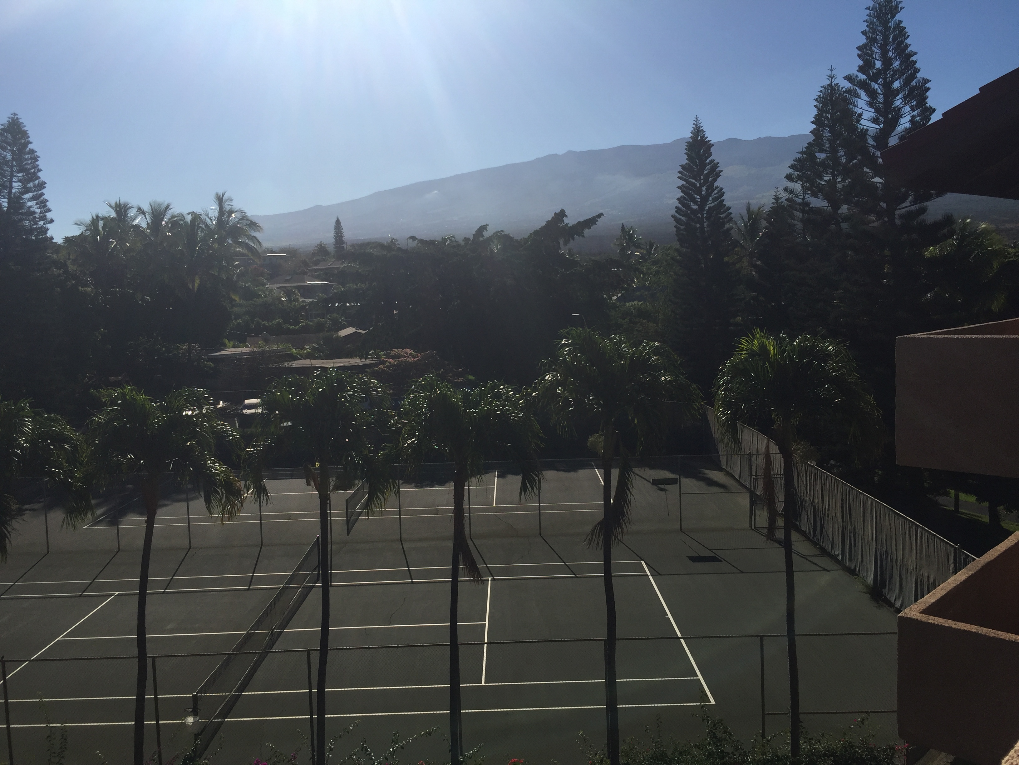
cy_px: 382
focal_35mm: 29
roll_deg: -0.1
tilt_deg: -7.0
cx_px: 510
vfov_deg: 48.2
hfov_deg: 61.7
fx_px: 854
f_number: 2.2
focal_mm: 4.15
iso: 32
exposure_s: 1/4950
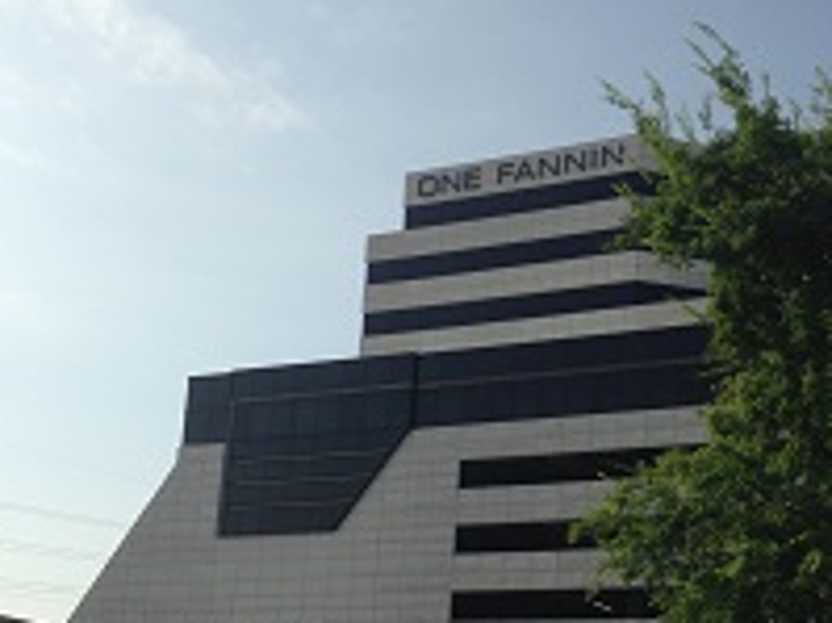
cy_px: 523
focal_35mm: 58
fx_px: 1393
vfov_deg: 24.7
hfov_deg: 33.0
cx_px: 535
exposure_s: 1/2584
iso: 50
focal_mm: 4.12
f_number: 2.4
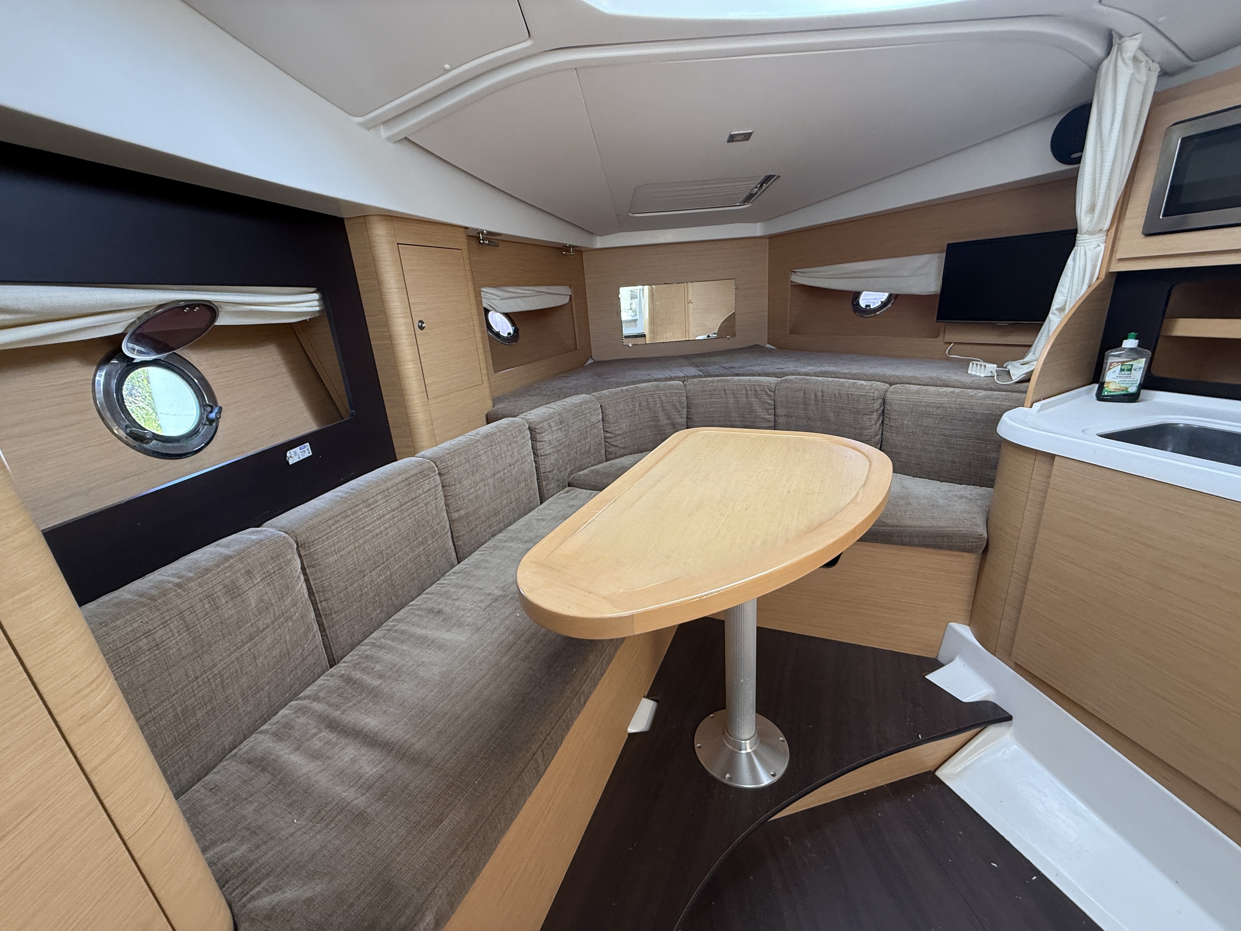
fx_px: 502
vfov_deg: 85.7
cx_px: 620
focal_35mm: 14
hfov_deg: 102.1
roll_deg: +2.8
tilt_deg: -16.3
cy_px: 466
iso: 160
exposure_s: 1/99
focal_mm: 2.22
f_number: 2.2
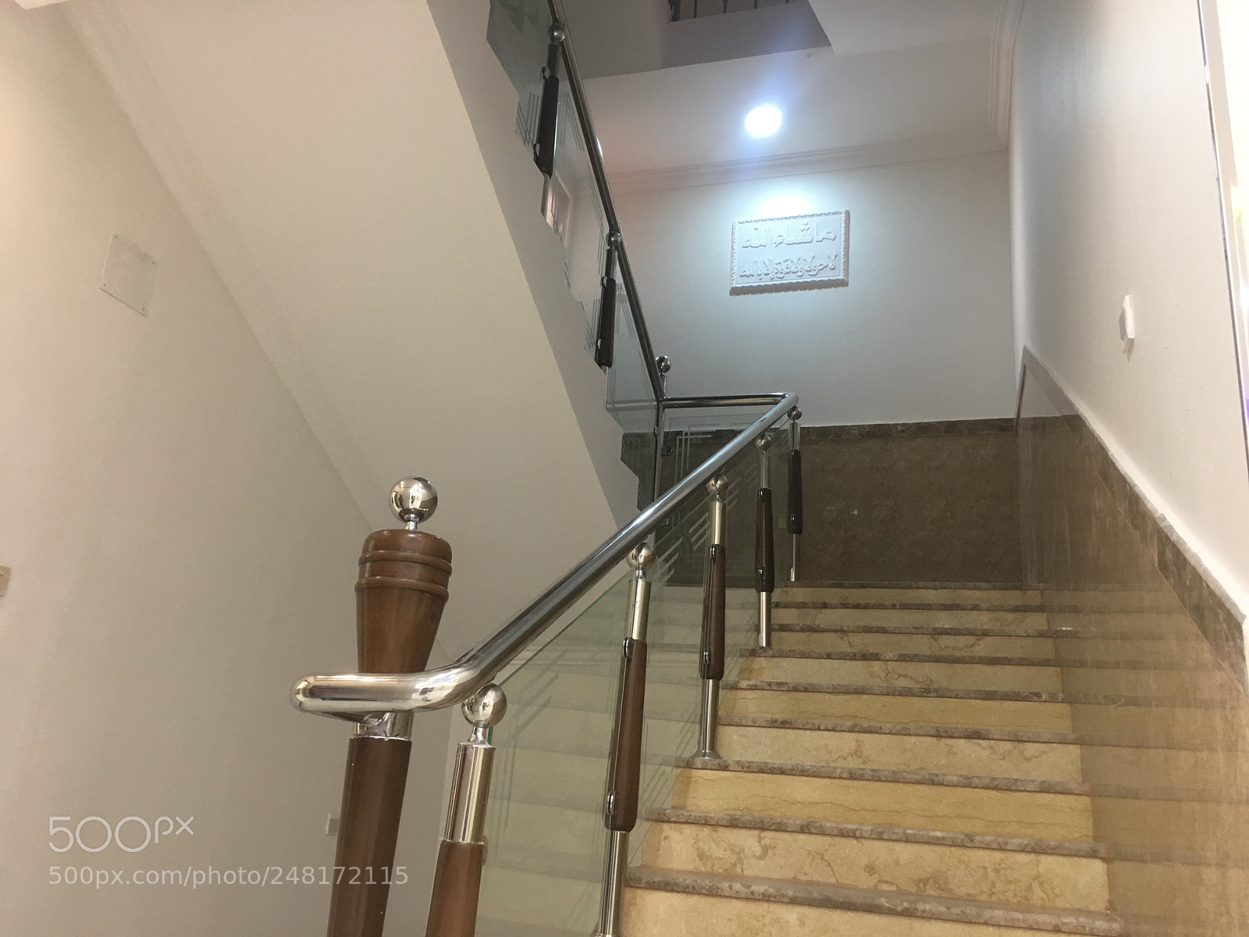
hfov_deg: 61.7
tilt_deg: +17.0
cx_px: 624
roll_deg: -4.1
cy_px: 468
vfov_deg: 48.2
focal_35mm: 29
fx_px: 1046
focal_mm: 4.15
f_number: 2.2
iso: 80
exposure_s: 1/30
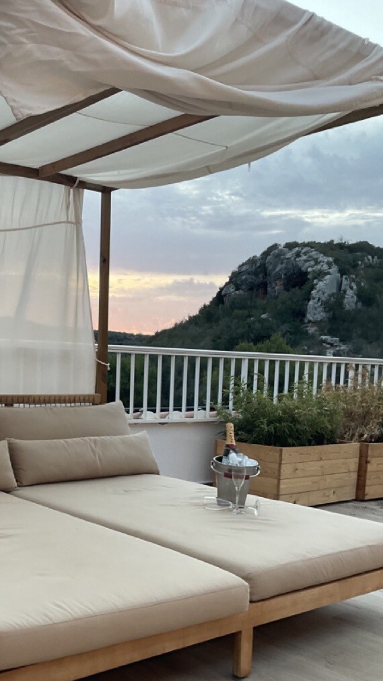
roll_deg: -2.2
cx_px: 64
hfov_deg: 28.9
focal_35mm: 40
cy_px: 424
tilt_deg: -5.0
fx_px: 722
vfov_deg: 50.0
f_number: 1.8
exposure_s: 1/50
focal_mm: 3
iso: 50
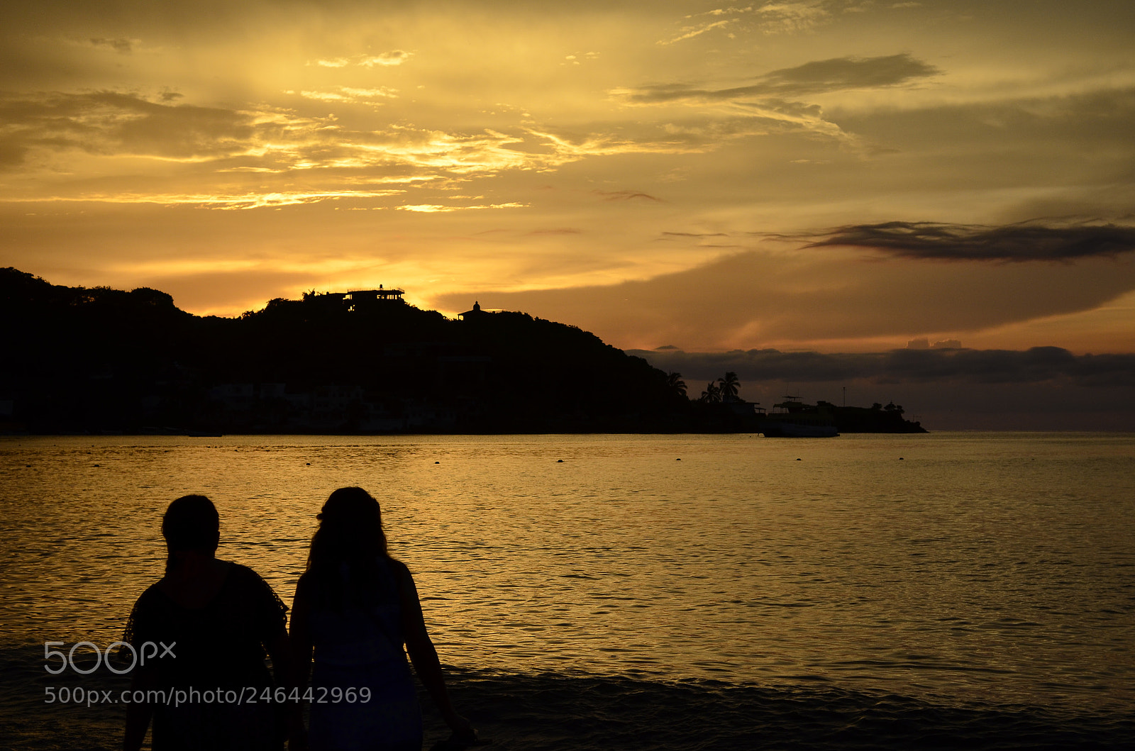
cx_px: 568
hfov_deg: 24.7
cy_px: 376
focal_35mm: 82
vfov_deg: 16.5
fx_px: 2595
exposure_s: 1/500
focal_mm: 55
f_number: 5.6
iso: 320
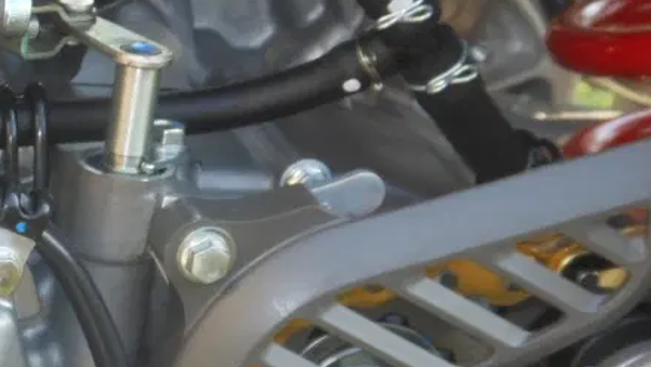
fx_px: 2210
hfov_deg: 16.1
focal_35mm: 128
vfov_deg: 9.4
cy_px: 368
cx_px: -136
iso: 80
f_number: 3.8
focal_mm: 7.7
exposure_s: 1/100
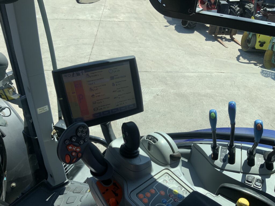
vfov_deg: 48.2
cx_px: 138
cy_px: 103
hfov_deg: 61.7
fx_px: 230
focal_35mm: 29
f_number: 1.8
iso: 16
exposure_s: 1/1168
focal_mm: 3
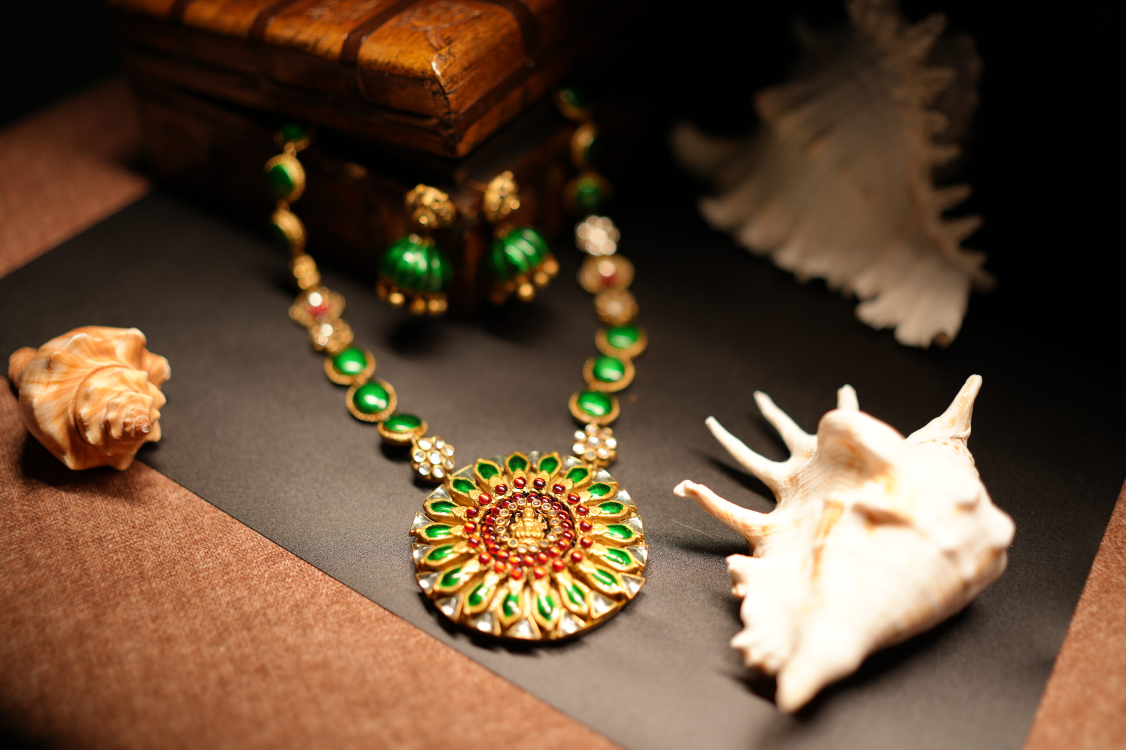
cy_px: 375
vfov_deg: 37.9
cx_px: 563
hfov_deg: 54.4
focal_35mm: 35
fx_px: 1095
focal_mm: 35
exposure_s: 1/160
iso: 100
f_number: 1.4
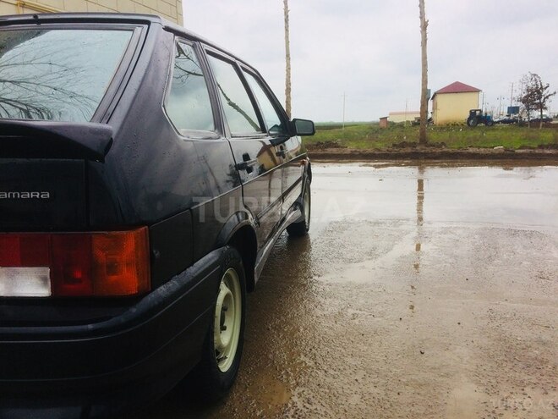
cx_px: 279
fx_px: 467
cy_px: 210
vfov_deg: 48.2
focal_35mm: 29
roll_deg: -0.3
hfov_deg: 61.7
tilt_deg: -10.6
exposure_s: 1/838
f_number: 2.2
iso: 32
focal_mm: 4.15
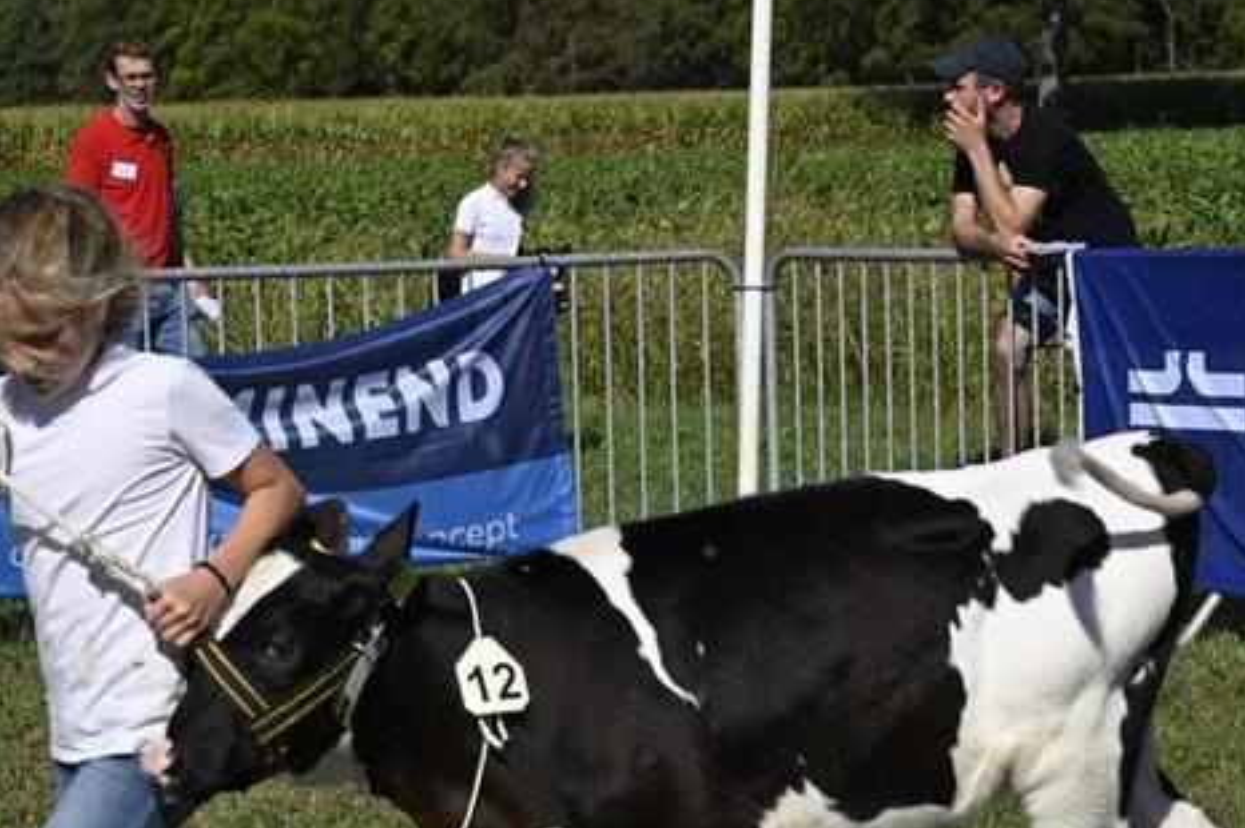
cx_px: 721
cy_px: 795
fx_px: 5149
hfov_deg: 13.8
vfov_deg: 9.1
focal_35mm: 149
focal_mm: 70
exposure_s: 1/1000
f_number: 8
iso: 200
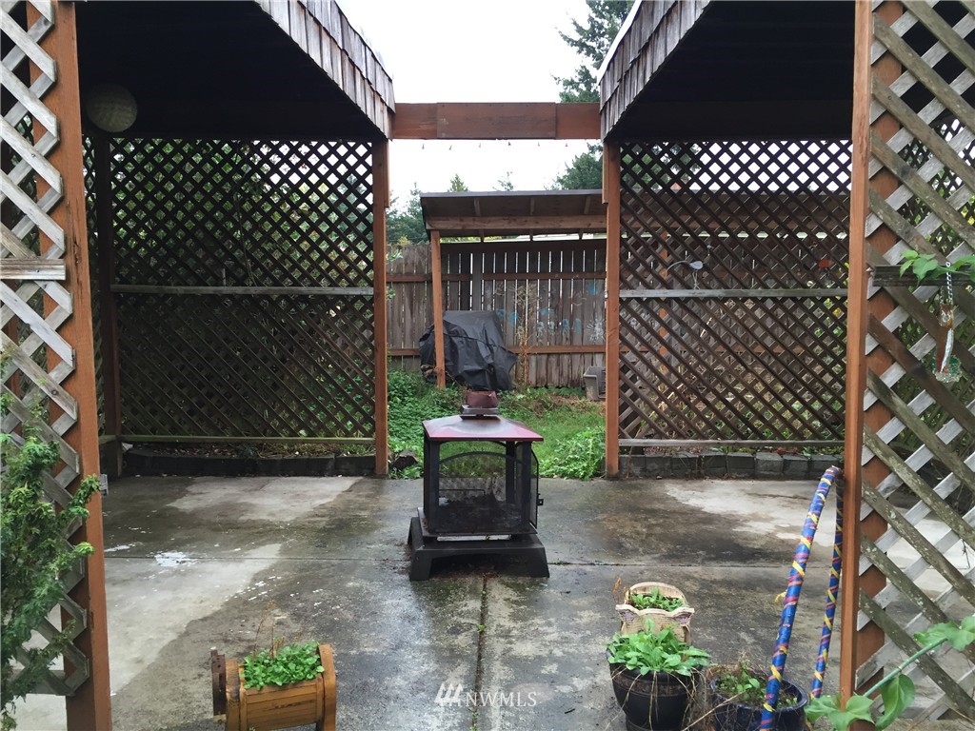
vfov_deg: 48.2
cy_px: 366
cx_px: 488
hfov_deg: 61.7
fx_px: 817
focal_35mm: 29
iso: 32
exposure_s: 1/40
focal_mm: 4.15
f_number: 2.2
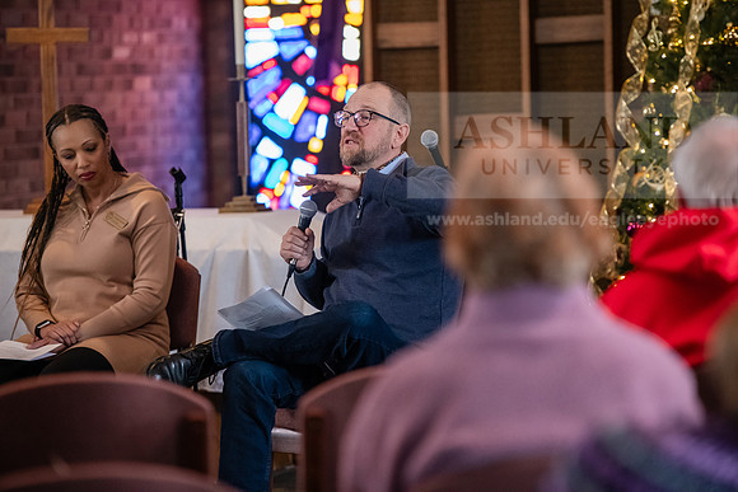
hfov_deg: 11.7
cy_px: 246
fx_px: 3588
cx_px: 369
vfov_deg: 7.9
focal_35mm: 175
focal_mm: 175
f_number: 2.8
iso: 4000
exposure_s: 1/200
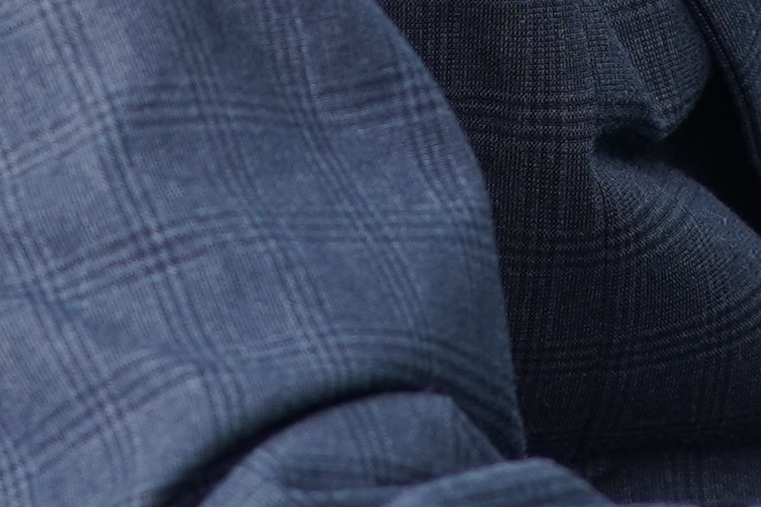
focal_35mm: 598
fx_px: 12642
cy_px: -1218
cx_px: 587
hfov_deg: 3.4
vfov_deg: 2.3
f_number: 3.2
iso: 250
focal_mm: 85
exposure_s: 1/160
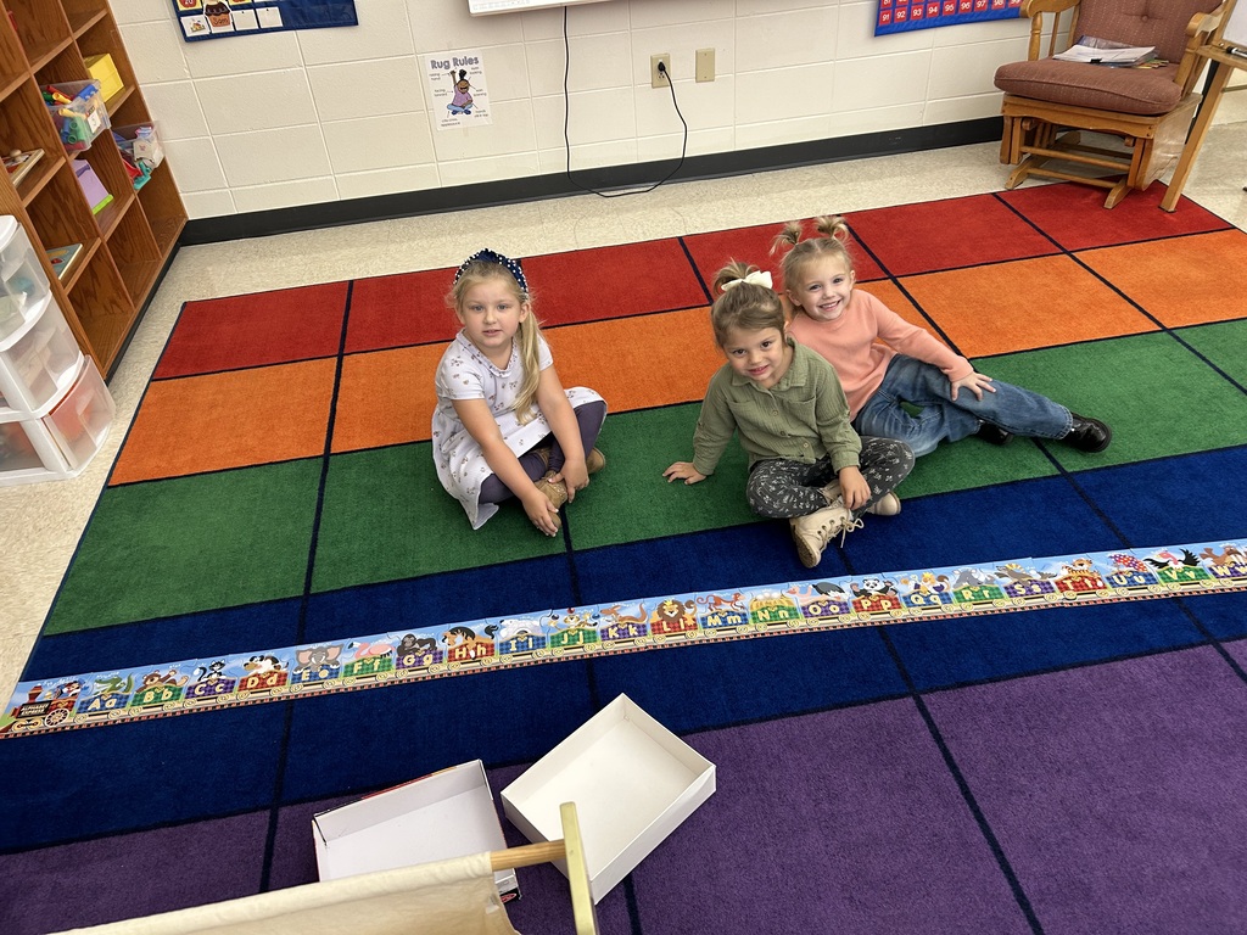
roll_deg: +5.5
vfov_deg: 53.1
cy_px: 468
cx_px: 624
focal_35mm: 26
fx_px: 937
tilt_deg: -38.0
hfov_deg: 67.3
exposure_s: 1/53
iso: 125
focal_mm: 5.7
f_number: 1.5
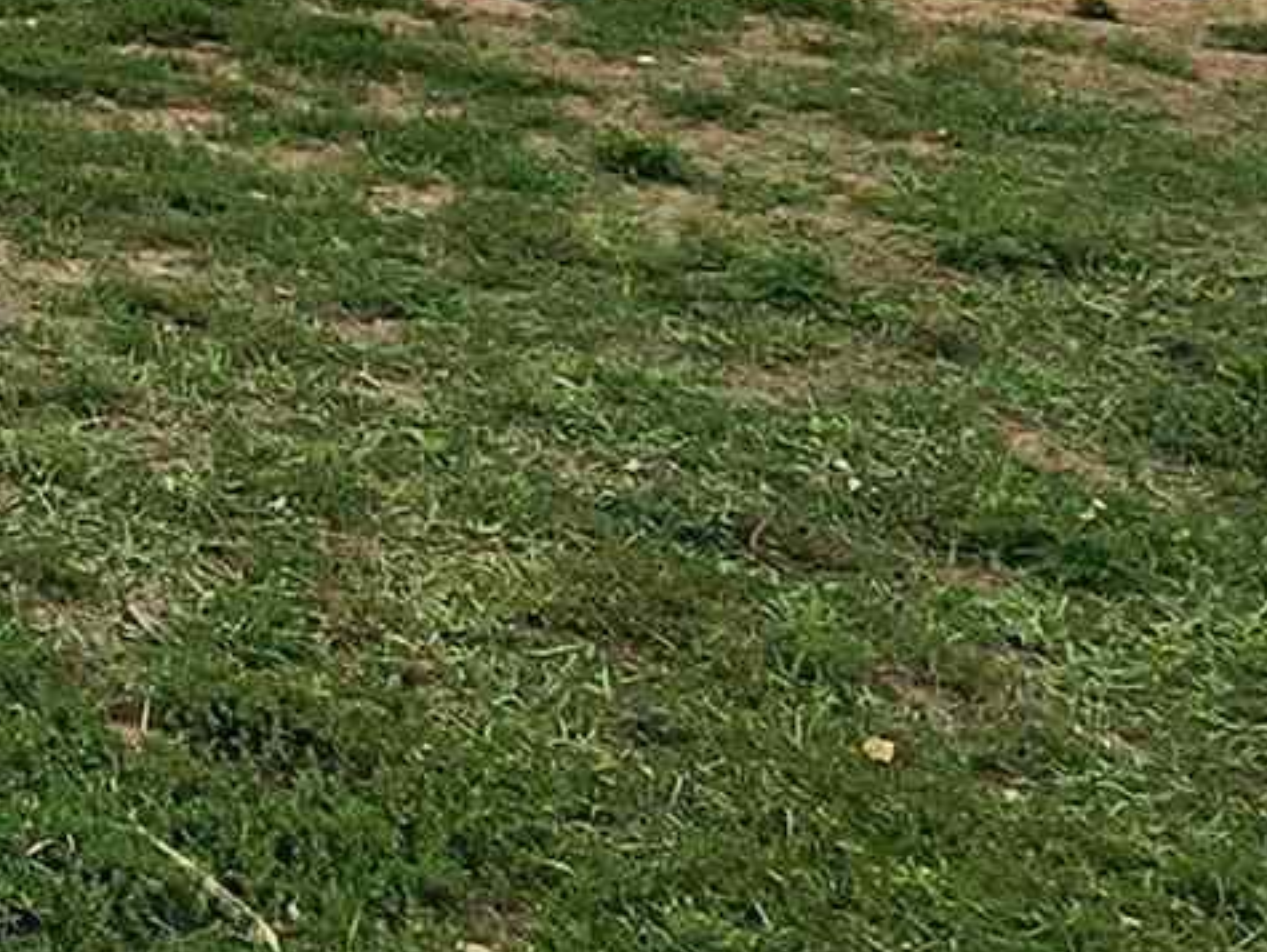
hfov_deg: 15.4
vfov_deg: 15.1
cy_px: -808
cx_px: -1624
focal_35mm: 84
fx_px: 3077
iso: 50
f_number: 2.2
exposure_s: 1/2066
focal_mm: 2.2
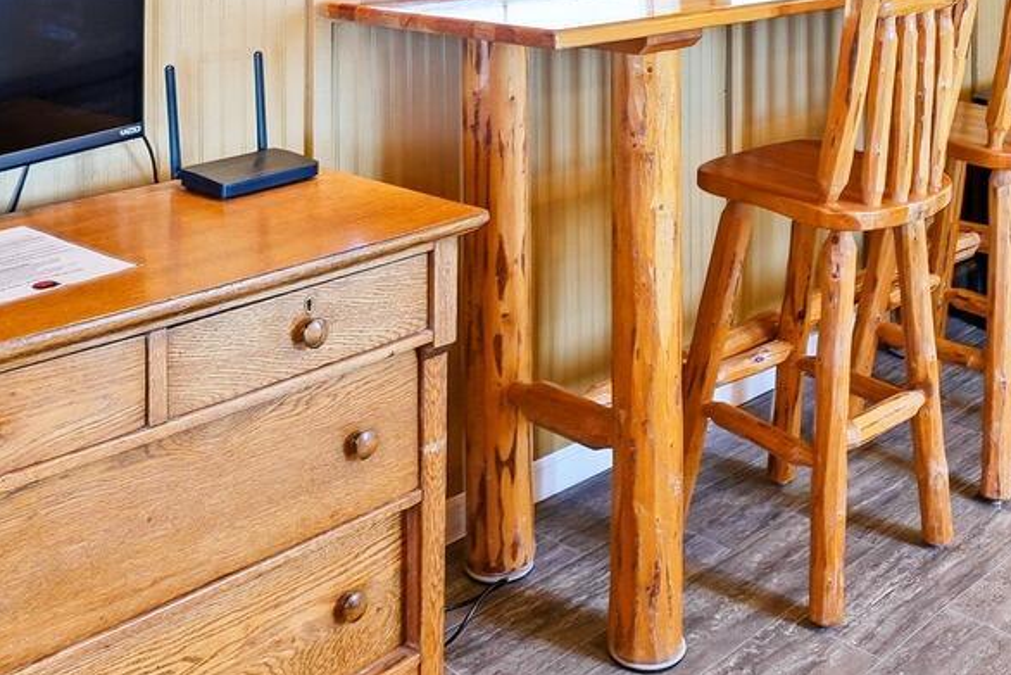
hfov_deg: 45.2
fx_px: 1208
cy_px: -161
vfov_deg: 27.1
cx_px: 612
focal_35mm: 43
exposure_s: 1/10
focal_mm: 14
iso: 400
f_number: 8
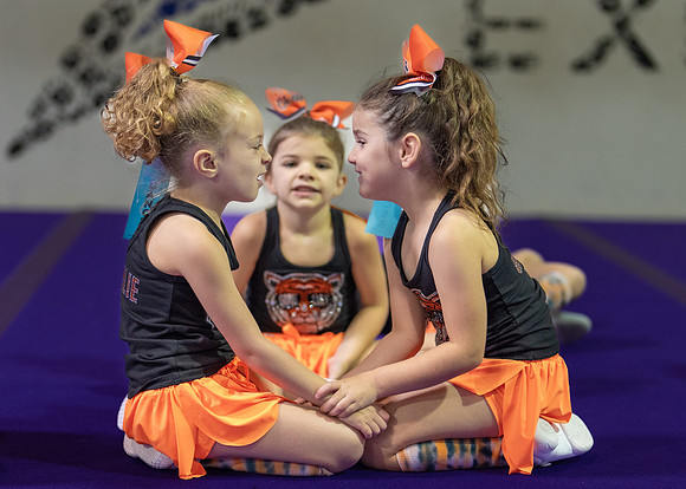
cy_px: 269
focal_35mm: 95
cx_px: 364
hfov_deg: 21.0
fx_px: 1848
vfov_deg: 15.1
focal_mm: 50
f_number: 1.2
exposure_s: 1/320
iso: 500
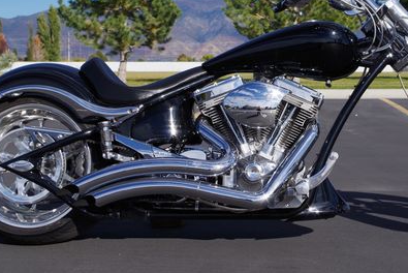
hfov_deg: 29.4
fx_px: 771
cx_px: 284
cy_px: 66
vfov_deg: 19.9
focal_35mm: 68
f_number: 9
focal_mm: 28.13
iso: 200
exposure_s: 1/500
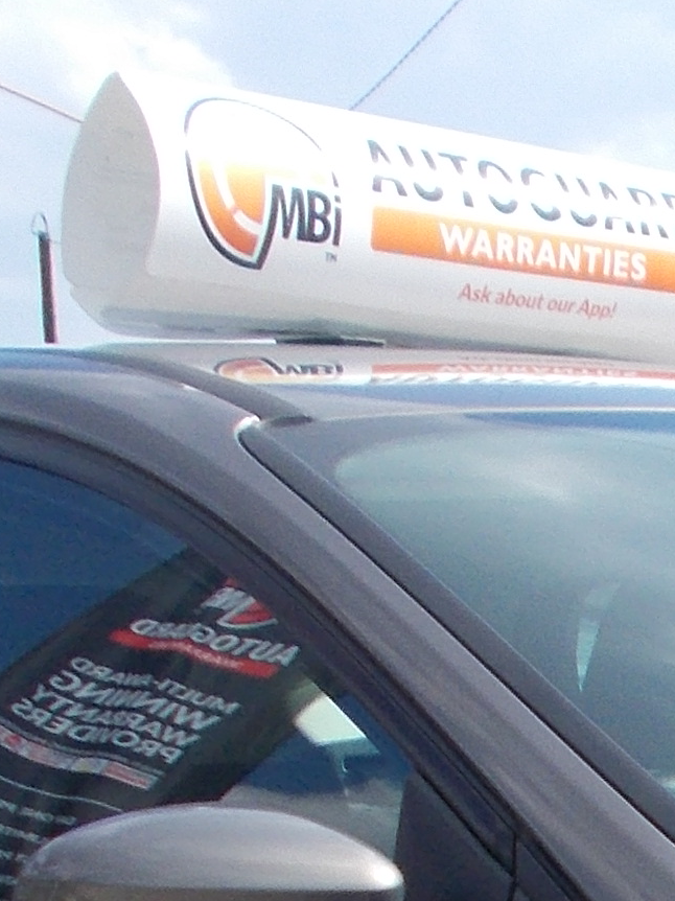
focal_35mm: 139
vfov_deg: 13.3
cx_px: 1263
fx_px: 3616
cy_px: 1386
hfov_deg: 10.0
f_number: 8
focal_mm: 4.6
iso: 80
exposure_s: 1/100
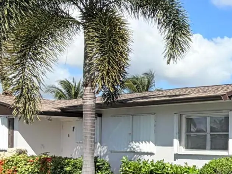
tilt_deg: +0.7
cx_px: 342
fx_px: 429
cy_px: 145
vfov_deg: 22.6
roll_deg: -0.8
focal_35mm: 64
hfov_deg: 24.2
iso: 20
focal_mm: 2.22
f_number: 2.2
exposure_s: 1/830
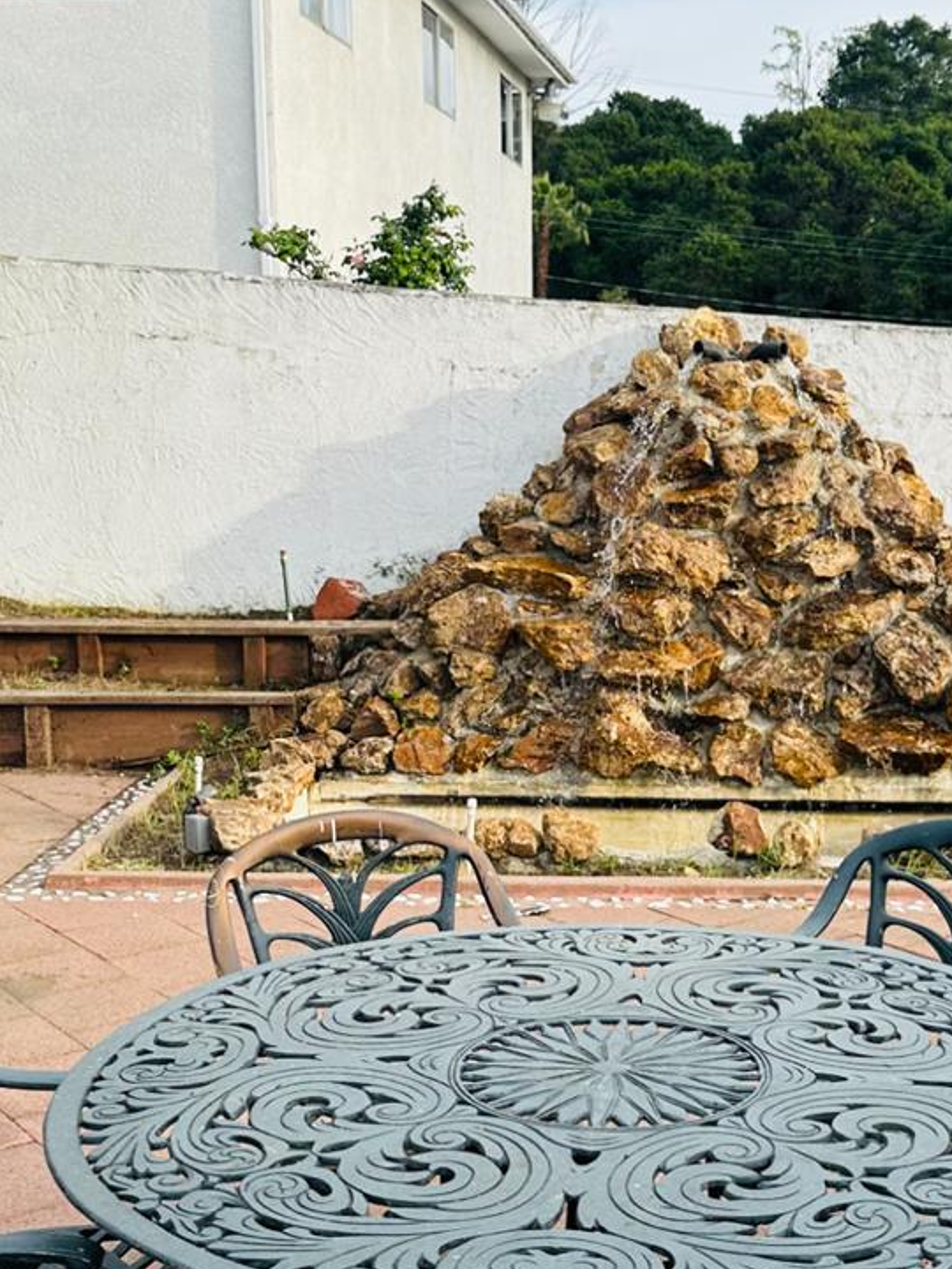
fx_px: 1833
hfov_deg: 28.9
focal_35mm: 50
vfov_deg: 38.1
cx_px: 651
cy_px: 738
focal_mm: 6.86
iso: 80
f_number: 1.78
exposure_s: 1/1779
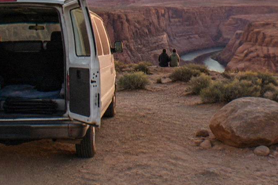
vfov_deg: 8.7
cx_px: 146
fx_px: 1220
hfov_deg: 13.0
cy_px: 73
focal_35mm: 158
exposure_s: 1/160
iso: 200
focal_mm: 105
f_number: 8
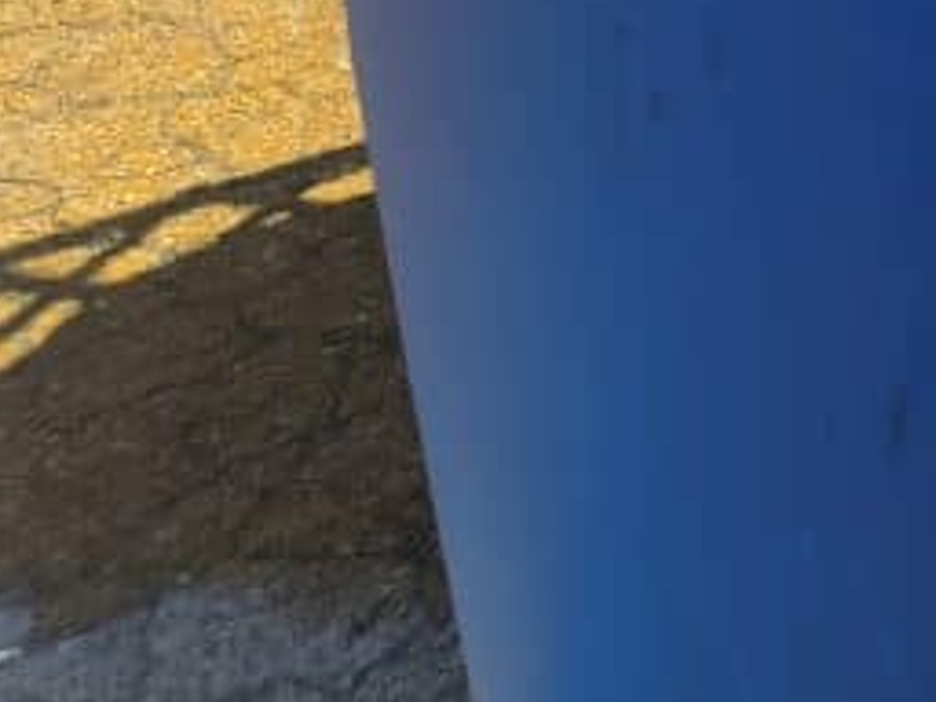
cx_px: 1755
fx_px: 2596
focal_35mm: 96
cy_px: -669
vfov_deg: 13.4
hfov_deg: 16.6
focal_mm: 6.92
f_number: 1.9
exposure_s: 1/1135
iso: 50
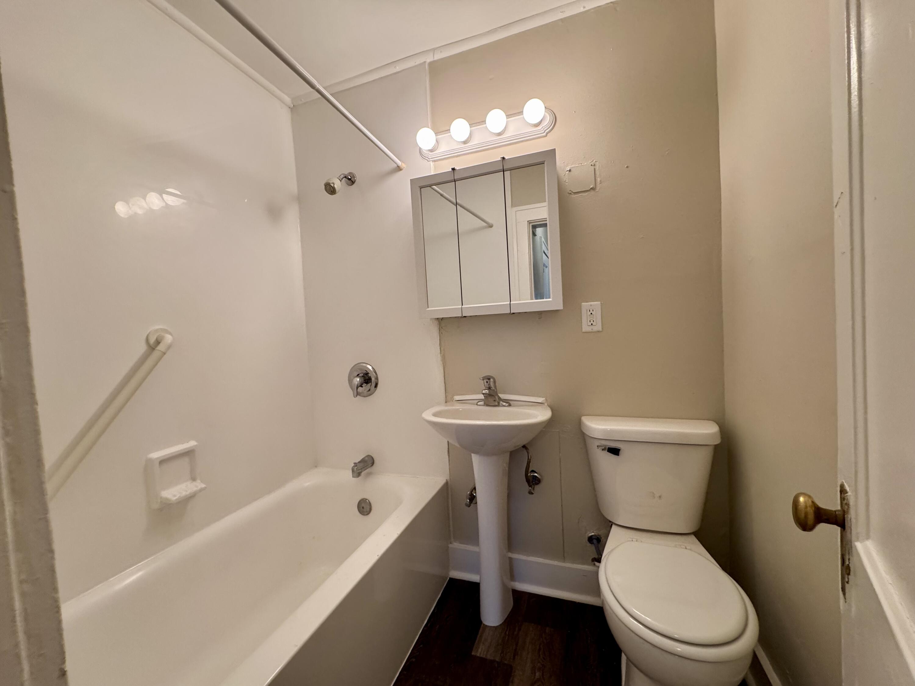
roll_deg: +2.8
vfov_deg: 85.7
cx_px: 458
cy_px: 343
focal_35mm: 14
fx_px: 370
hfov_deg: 102.1
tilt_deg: -2.4
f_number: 2.2
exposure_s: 1/120
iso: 250
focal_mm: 2.22
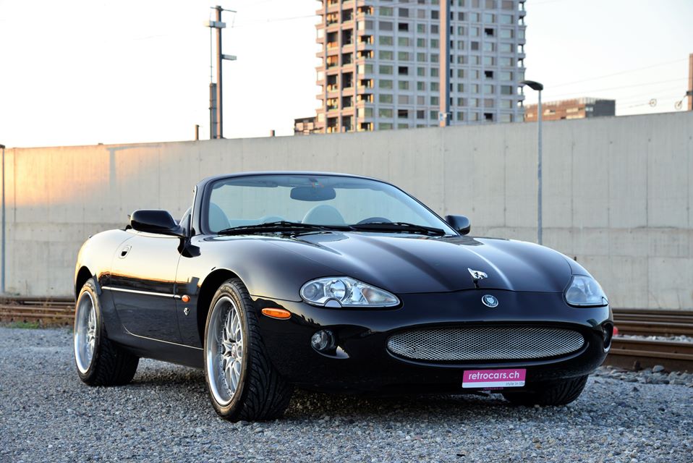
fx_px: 1502
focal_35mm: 78
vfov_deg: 17.5
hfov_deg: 26.0
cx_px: 346
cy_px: 232
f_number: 8
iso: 640
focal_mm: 78
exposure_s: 1/100
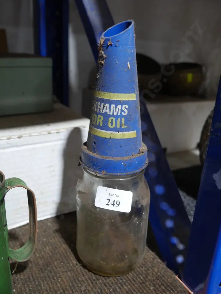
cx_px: 110
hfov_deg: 45.4
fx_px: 264
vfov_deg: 58.4
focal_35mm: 31
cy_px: 144
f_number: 3.6
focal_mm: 15
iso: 500
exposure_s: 1/60
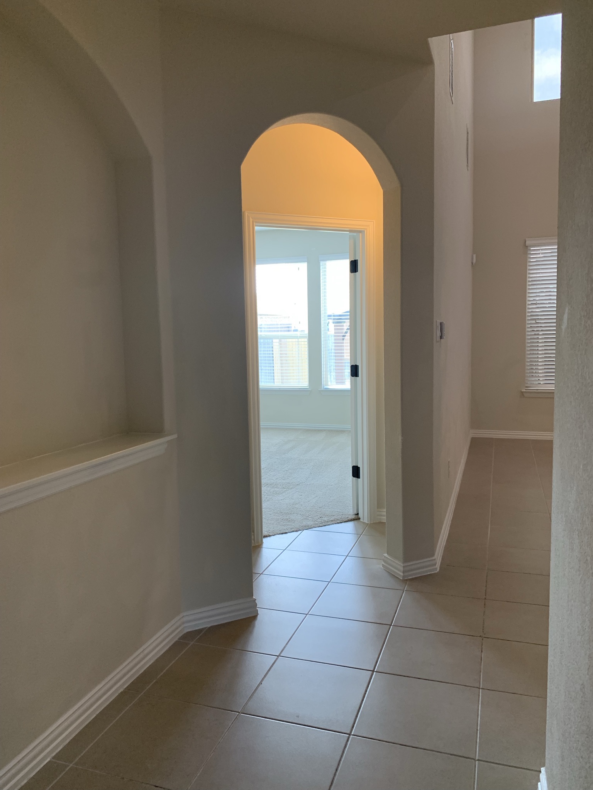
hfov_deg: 53.1
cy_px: 395
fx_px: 594
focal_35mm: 26
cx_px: 296
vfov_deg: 67.3
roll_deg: +0.6
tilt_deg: -4.9
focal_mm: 4.25
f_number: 1.8
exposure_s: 1/60
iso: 80
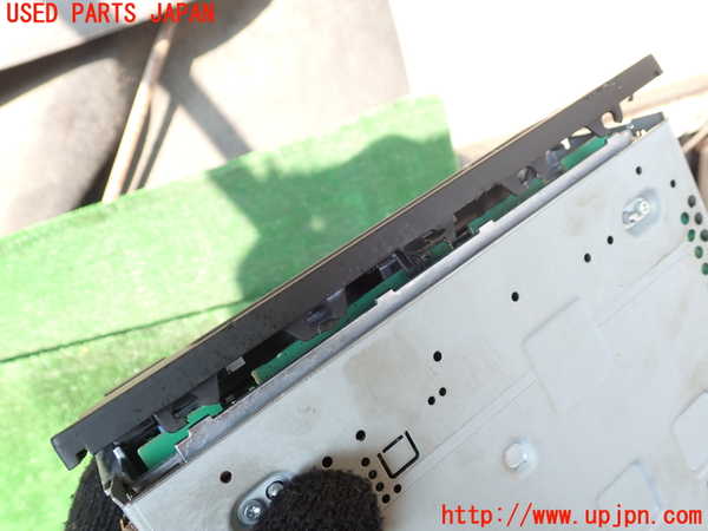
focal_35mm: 30
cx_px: 354
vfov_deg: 46.8
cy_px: 266
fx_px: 614
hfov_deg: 60.0
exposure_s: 1/100
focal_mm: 5.4
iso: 100
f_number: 3.2
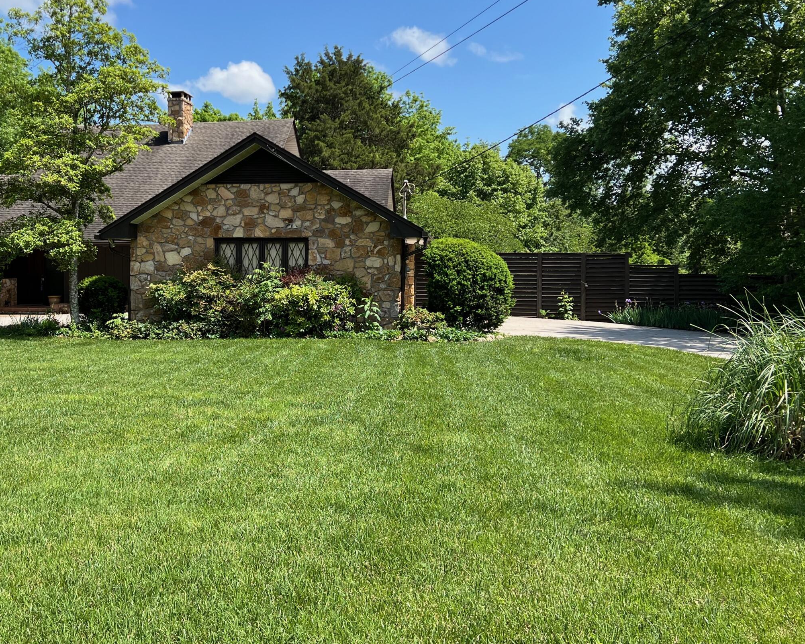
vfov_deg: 39.1
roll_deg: -0.3
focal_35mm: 38
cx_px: 247
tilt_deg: -1.9
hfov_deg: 46.9
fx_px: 905
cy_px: 301
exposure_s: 1/2571
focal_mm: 5.7
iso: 50
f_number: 1.5
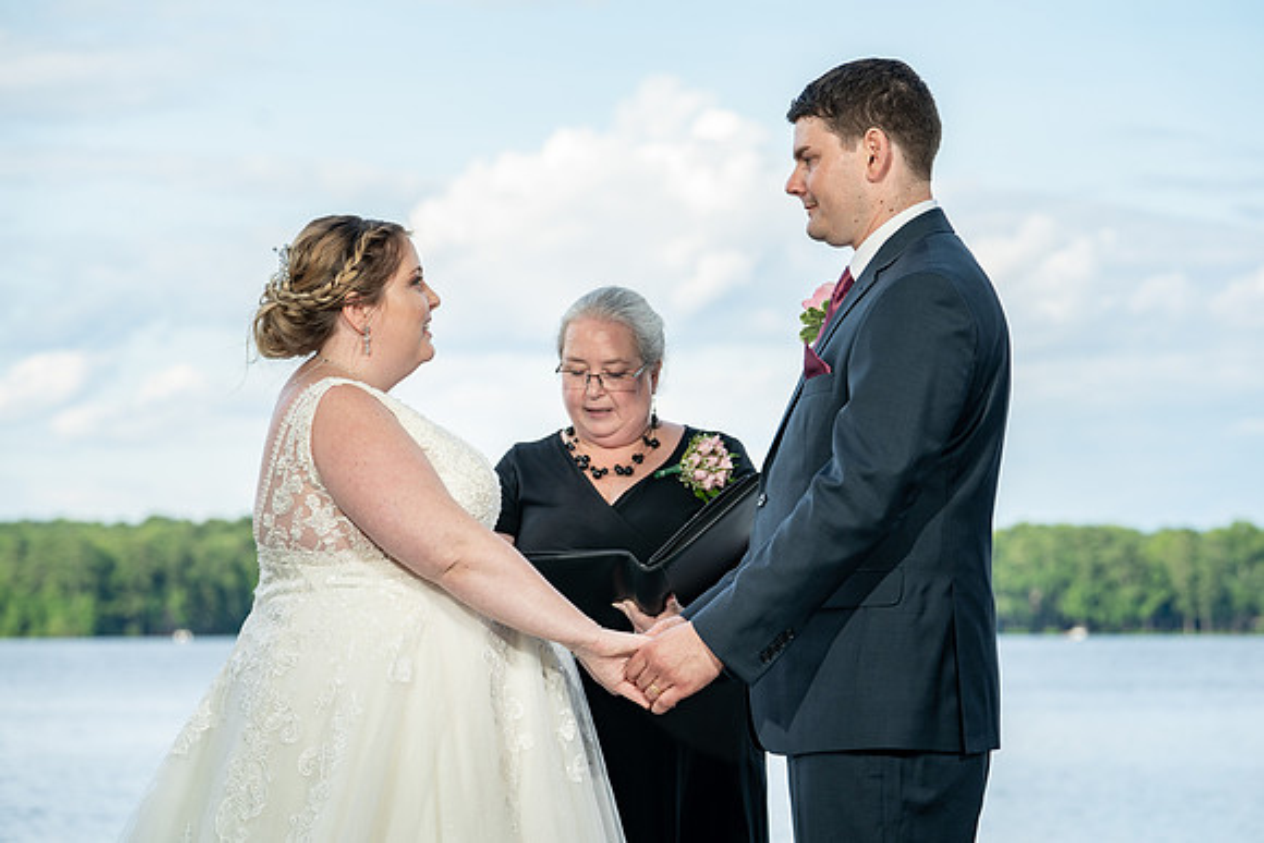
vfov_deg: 11.8
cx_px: 632
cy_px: 422
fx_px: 4074
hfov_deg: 17.6
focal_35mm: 116
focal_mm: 116
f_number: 5.6
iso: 100
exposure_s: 1/200
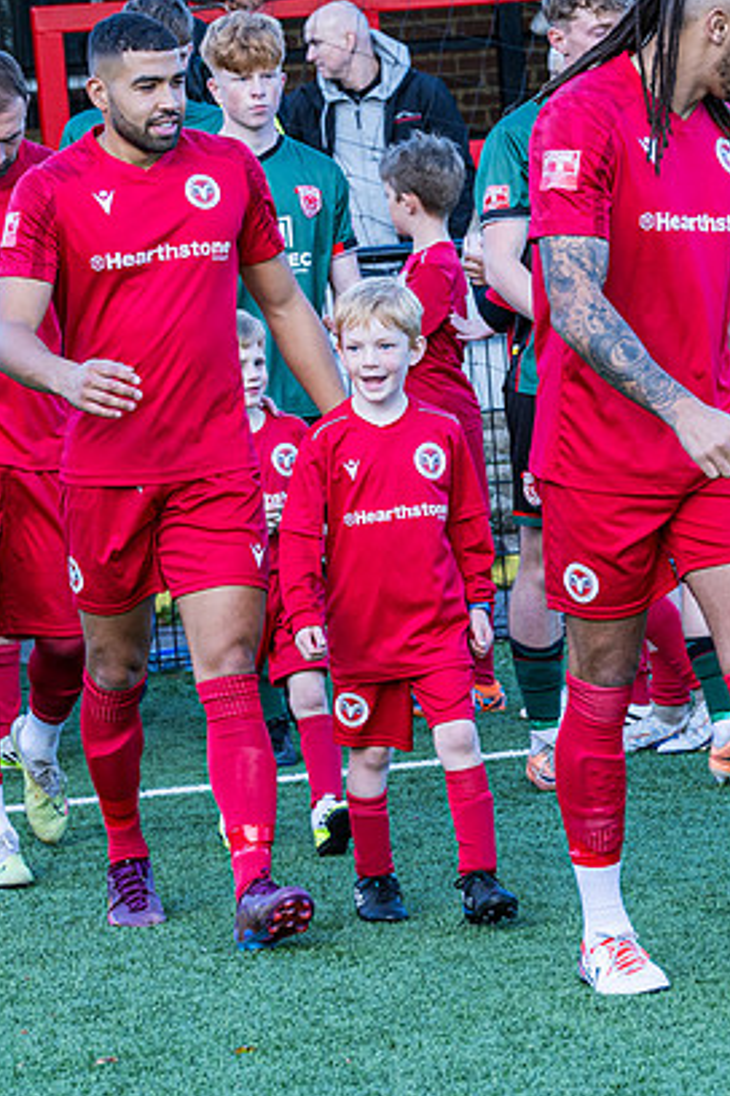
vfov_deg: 9.1
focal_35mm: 226
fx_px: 6874
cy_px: 749
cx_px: 764
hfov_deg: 6.1
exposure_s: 1/320
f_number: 5
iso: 200
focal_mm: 71
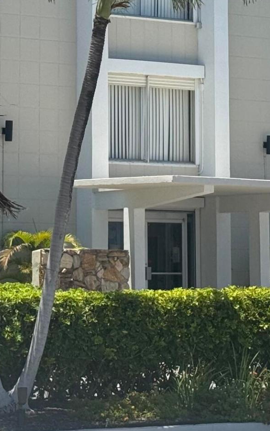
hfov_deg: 8.5
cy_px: -16
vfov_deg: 13.3
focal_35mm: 155
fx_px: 1824
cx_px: 85
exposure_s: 1/4310
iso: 64
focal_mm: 6.76
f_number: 1.78
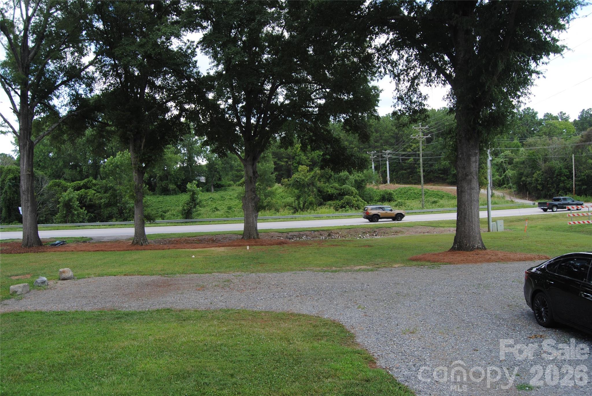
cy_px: 198
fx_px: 444
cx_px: 296
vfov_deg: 48.0
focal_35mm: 27
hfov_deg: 67.3
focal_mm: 18
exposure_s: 1/125
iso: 100
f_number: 5.6
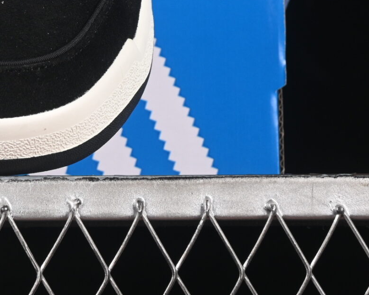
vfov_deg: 6.6
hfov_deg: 8.2
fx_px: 2533
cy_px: -76
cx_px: -145
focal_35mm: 232
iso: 160
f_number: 6.3
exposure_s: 1/60
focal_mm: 50
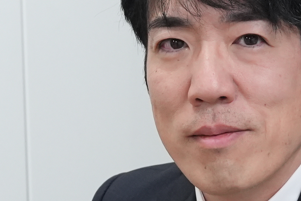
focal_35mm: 161
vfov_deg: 8.4
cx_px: 227
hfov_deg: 12.7
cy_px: 291
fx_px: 1346
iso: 2500
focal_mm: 24
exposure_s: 1/160
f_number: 4.5
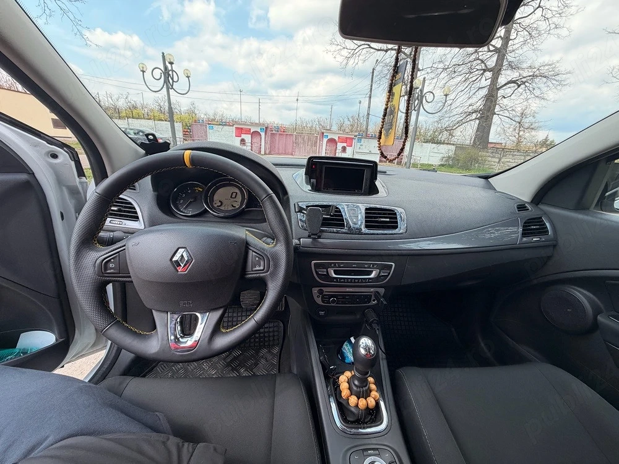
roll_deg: -4.6
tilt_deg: -18.0
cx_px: 310
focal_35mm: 14
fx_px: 250
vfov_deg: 85.7
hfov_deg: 102.1
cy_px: 232
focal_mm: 2.22
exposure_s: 1/502
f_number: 2.2
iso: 50
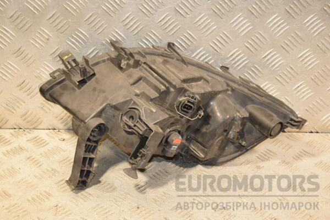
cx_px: 165
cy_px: 110
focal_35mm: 63
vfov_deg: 21.6
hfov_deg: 31.9
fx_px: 577
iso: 800
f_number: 5
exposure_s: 1/200
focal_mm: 42
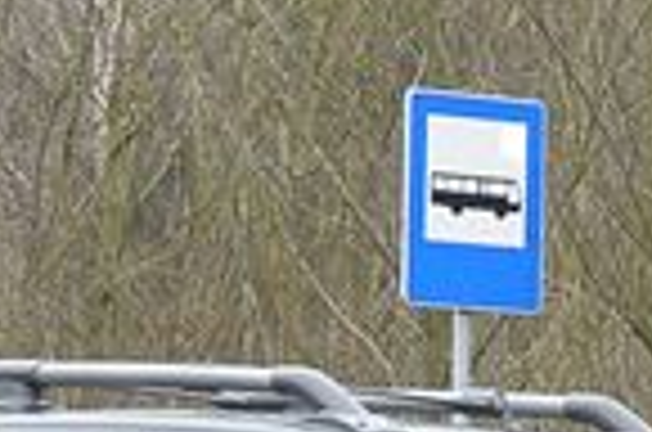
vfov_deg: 4.9
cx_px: 899
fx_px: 4932
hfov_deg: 7.5
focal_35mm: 273
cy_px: 1010
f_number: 6.3
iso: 1000
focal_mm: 31
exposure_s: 1/160
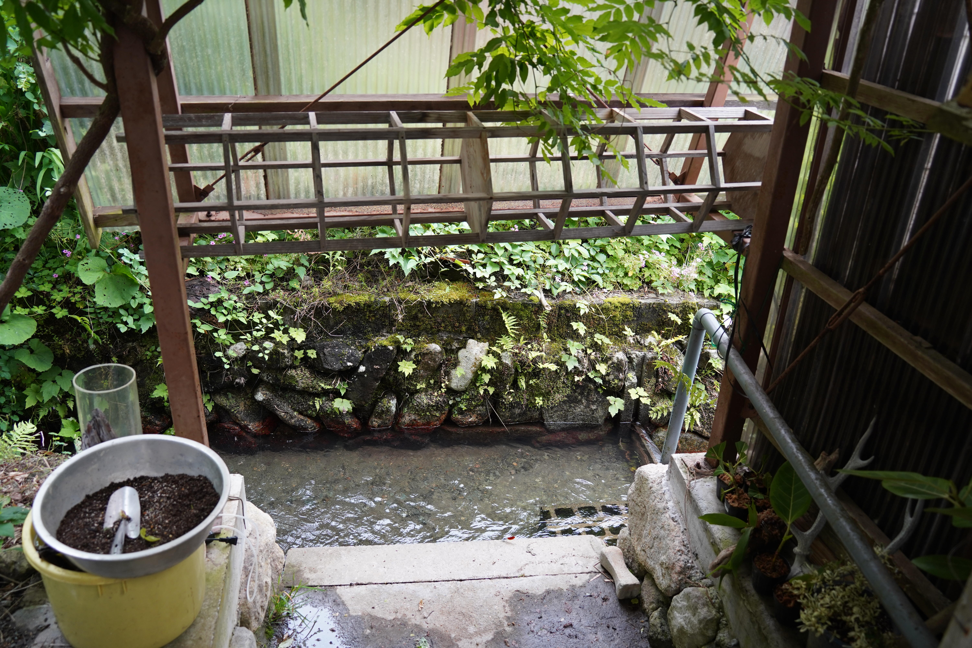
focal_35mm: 28
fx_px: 756
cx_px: 486
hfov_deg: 65.5
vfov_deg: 46.4
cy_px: 324
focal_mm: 28
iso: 400
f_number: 4
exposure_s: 1/160
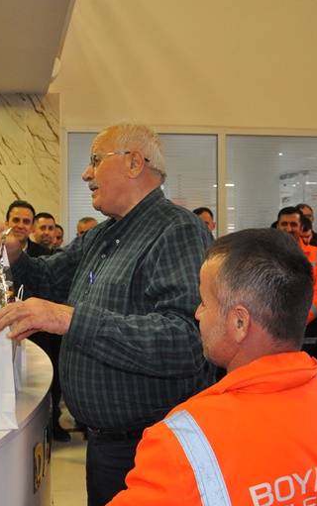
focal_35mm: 43
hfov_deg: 29.5
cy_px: 262
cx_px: 81
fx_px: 594
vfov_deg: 46.2
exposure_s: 1/160
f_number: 5
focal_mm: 18
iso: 1600
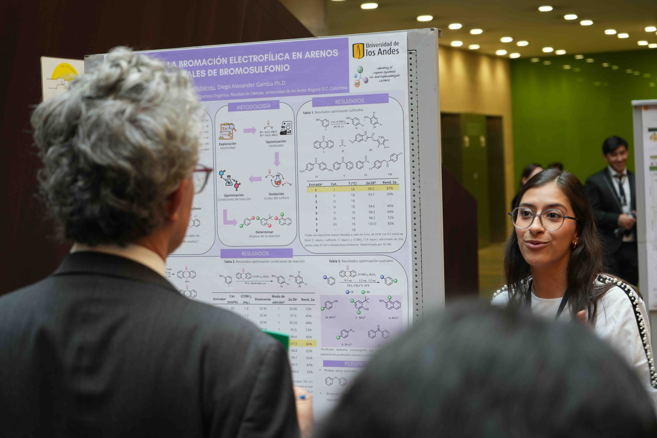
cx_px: 328
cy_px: 219
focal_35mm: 70
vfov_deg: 19.5
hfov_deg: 28.8
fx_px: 1277
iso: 320
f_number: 5.6
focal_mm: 70
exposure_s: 1/80
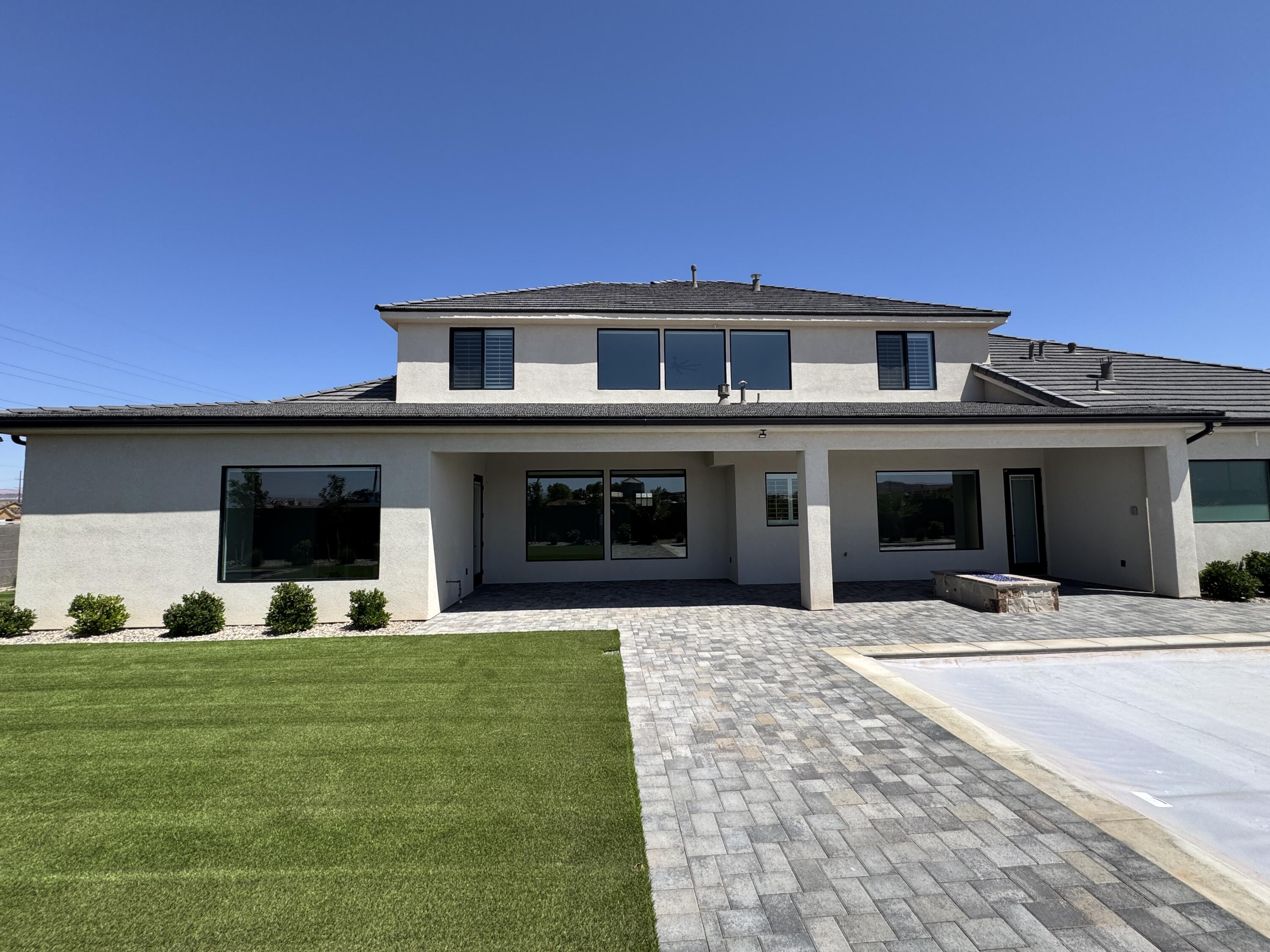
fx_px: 514
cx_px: 635
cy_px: 476
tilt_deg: +3.5
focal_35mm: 14
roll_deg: +1.6
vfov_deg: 85.7
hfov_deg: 102.1
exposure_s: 1/1536
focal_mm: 2.22
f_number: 2.2
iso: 50
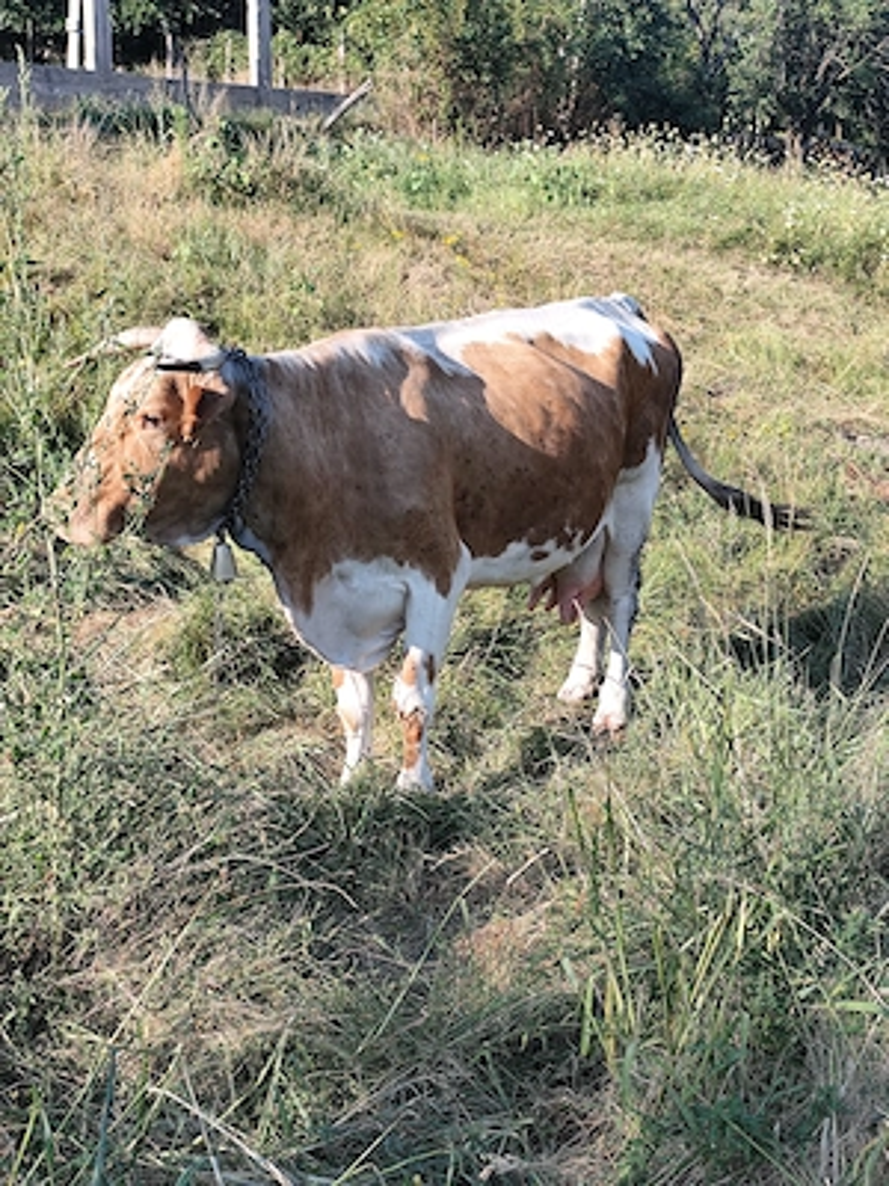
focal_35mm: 46
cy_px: 593
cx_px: 444
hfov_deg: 31.5
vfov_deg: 41.2
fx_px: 1575
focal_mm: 6.19
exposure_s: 1/324
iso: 50
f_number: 1.65
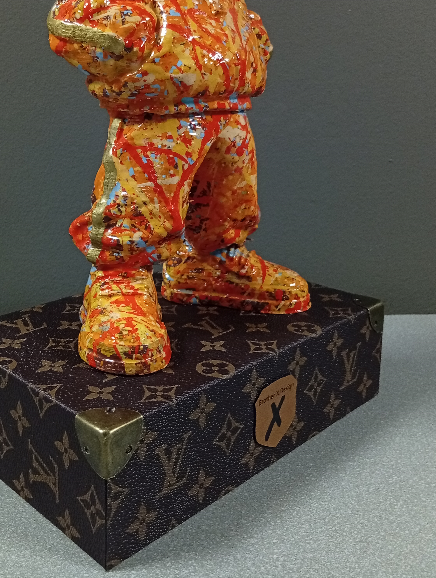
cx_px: 177
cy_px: 188
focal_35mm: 37
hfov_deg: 38.6
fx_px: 620
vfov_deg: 49.1
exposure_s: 1/33.3
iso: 266
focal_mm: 3.84
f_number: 1.8
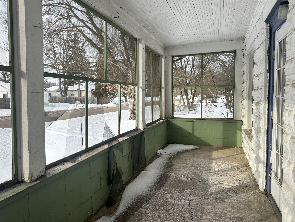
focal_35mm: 25
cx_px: 151
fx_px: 213
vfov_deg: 54.9
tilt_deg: -2.6
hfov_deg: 69.4
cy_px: 109
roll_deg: +0.3
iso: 80
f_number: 1.78
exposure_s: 1/1412
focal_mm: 6.86
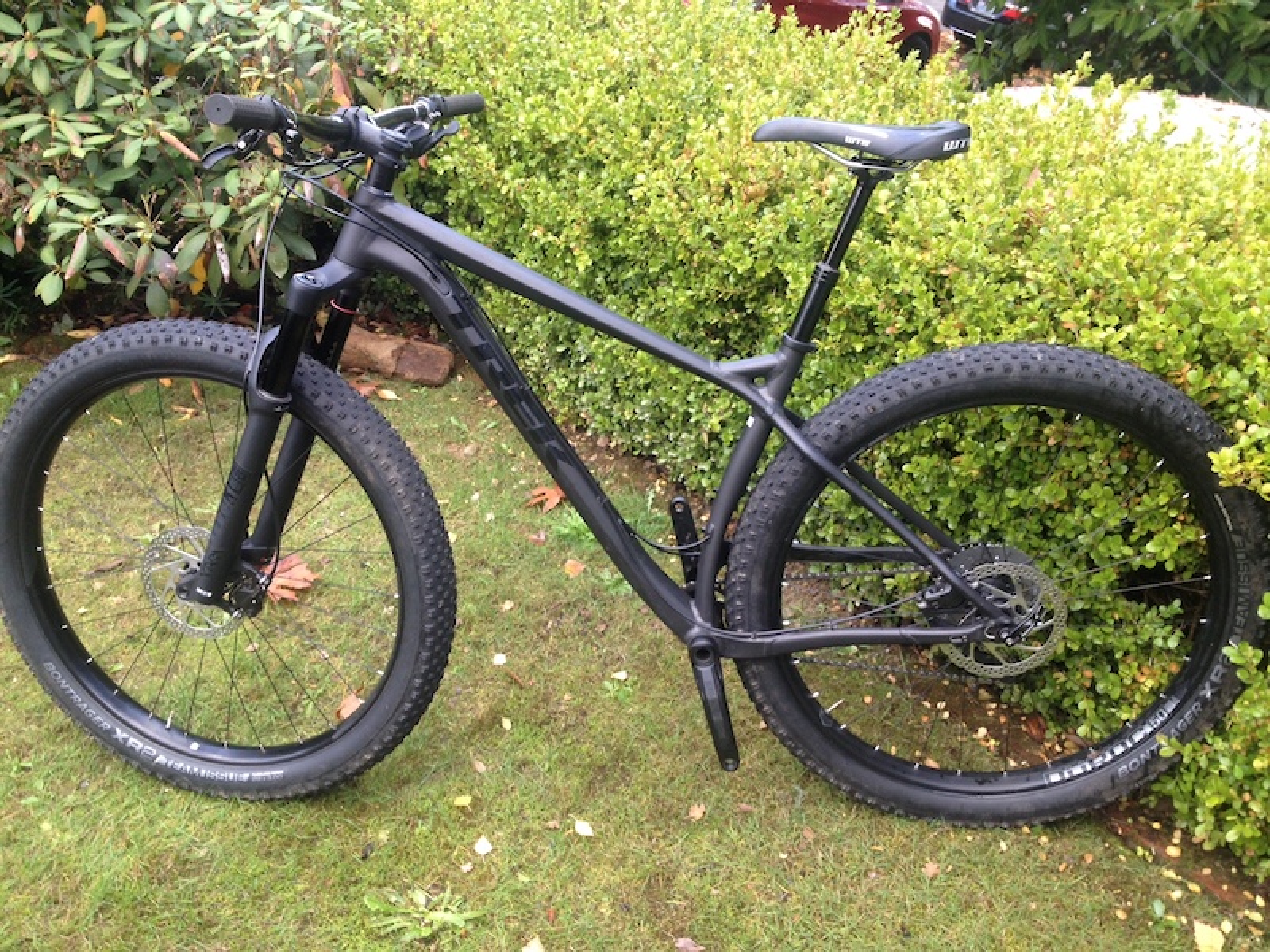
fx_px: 1284
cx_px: 635
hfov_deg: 52.6
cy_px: 476
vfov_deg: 40.7
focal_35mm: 35
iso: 64
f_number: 2.4
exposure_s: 1/60
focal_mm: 4.28
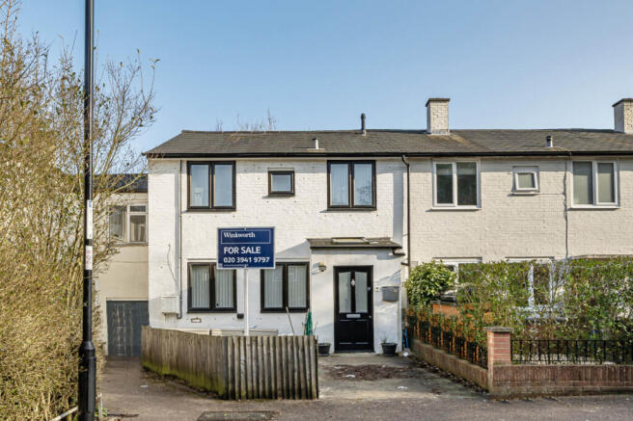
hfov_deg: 73.8
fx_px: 422
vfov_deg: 53.1
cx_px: 316
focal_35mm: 24
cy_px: 210
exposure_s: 1/500
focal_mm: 16
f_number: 8
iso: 400
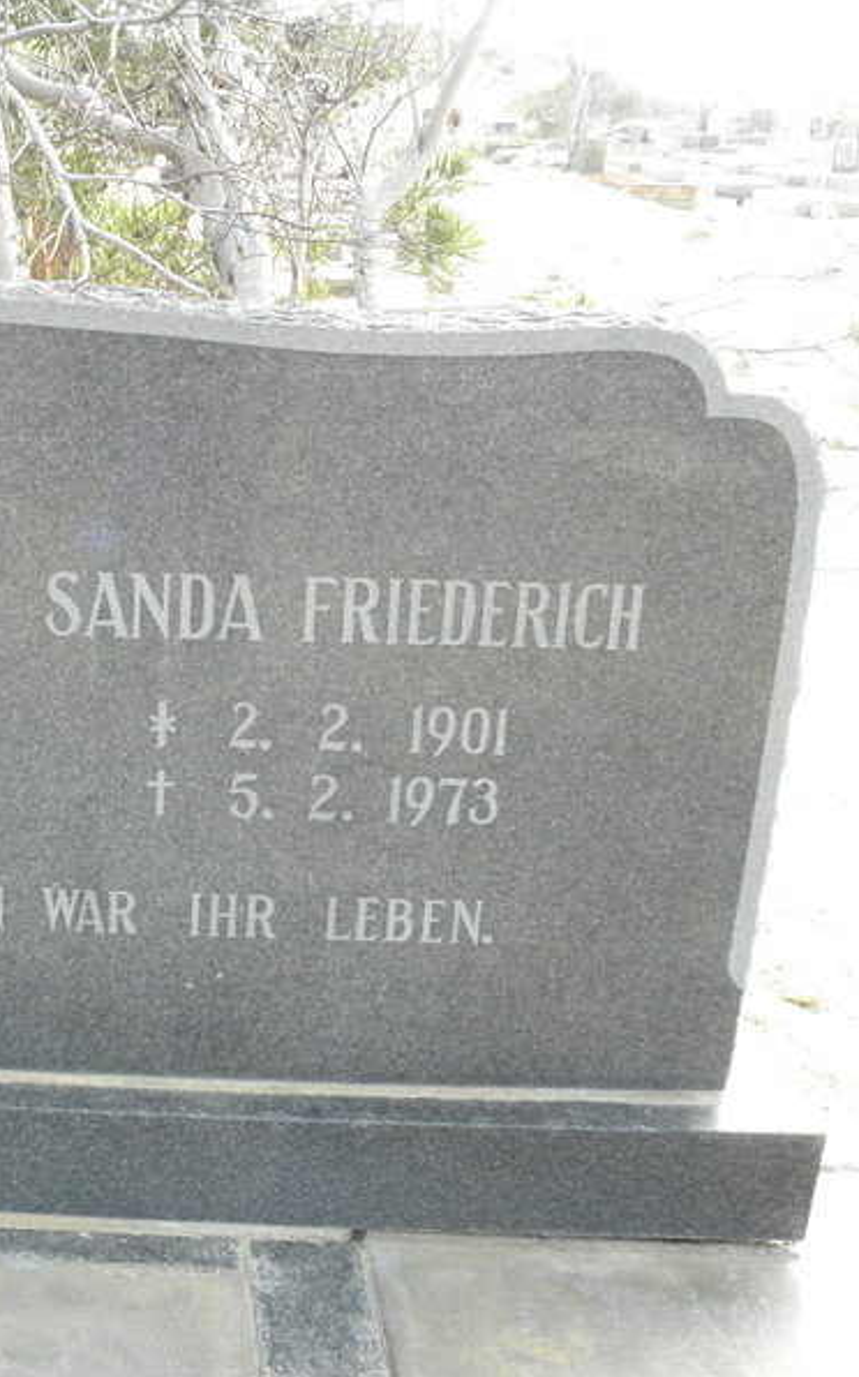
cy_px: 691
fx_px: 1387
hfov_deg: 31.5
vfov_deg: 52.8
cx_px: -21
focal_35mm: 37
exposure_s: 1/80
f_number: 5.6
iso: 200
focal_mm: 4.6
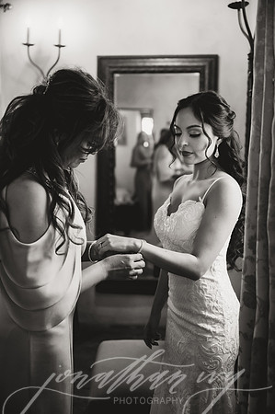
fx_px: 517
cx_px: 138
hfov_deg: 29.8
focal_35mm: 45
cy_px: 207
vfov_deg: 43.6
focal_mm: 45
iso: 2500
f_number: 2.8
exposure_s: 1/400
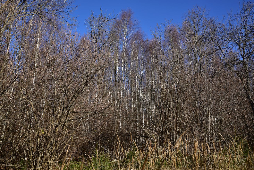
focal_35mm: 32
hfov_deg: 58.7
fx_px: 226
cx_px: 127
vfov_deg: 41.1
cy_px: 85
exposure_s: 1/125
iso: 160
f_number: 13
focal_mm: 32
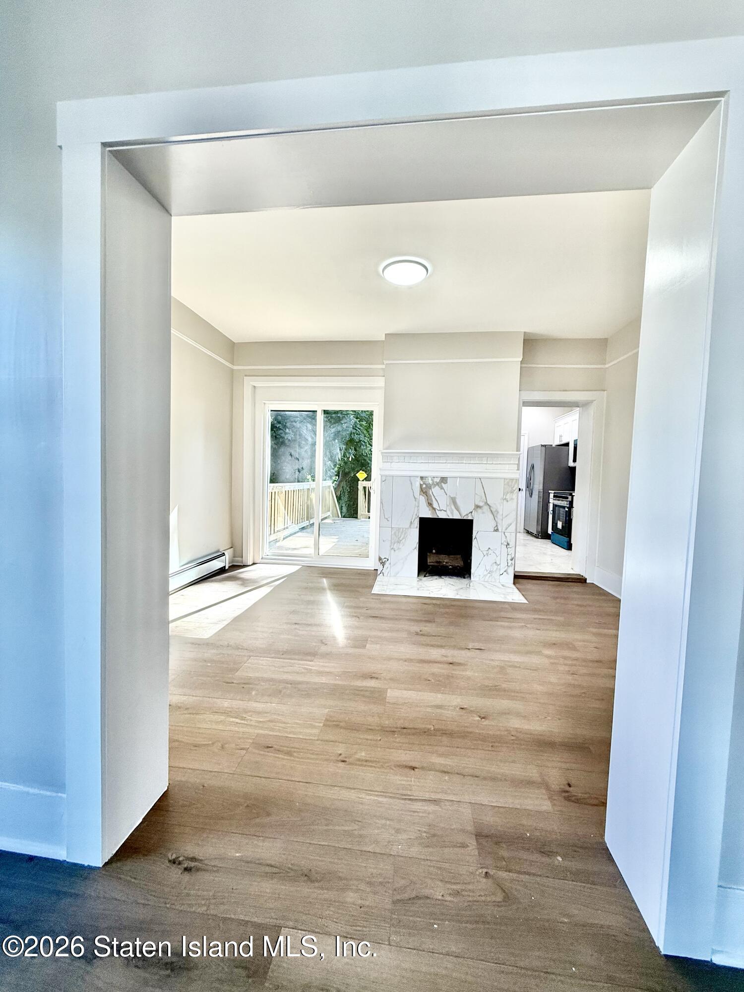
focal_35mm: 14
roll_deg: -1.6
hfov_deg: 85.7
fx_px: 401
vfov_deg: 102.1
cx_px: 372
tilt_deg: -1.8
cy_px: 496
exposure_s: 1/120
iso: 100
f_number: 2.2
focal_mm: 2.22
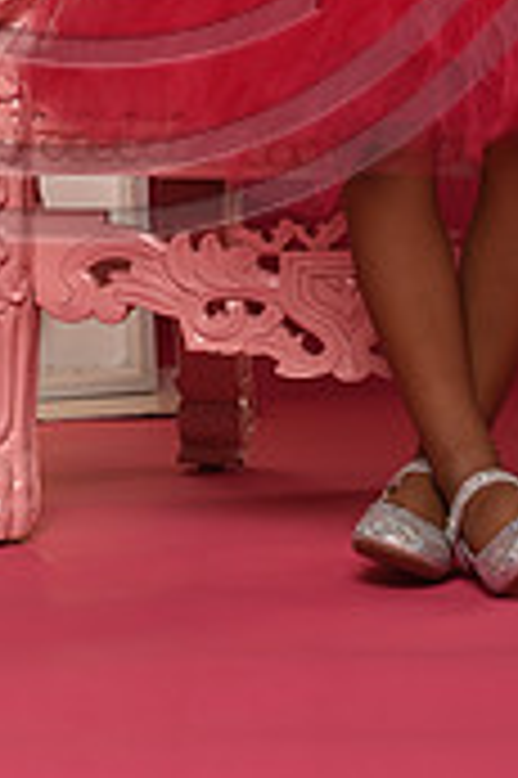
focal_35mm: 261
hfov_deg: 5.2
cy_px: -346
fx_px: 5644
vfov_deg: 7.8
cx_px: 68
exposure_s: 1/160
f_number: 5.6
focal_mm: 78
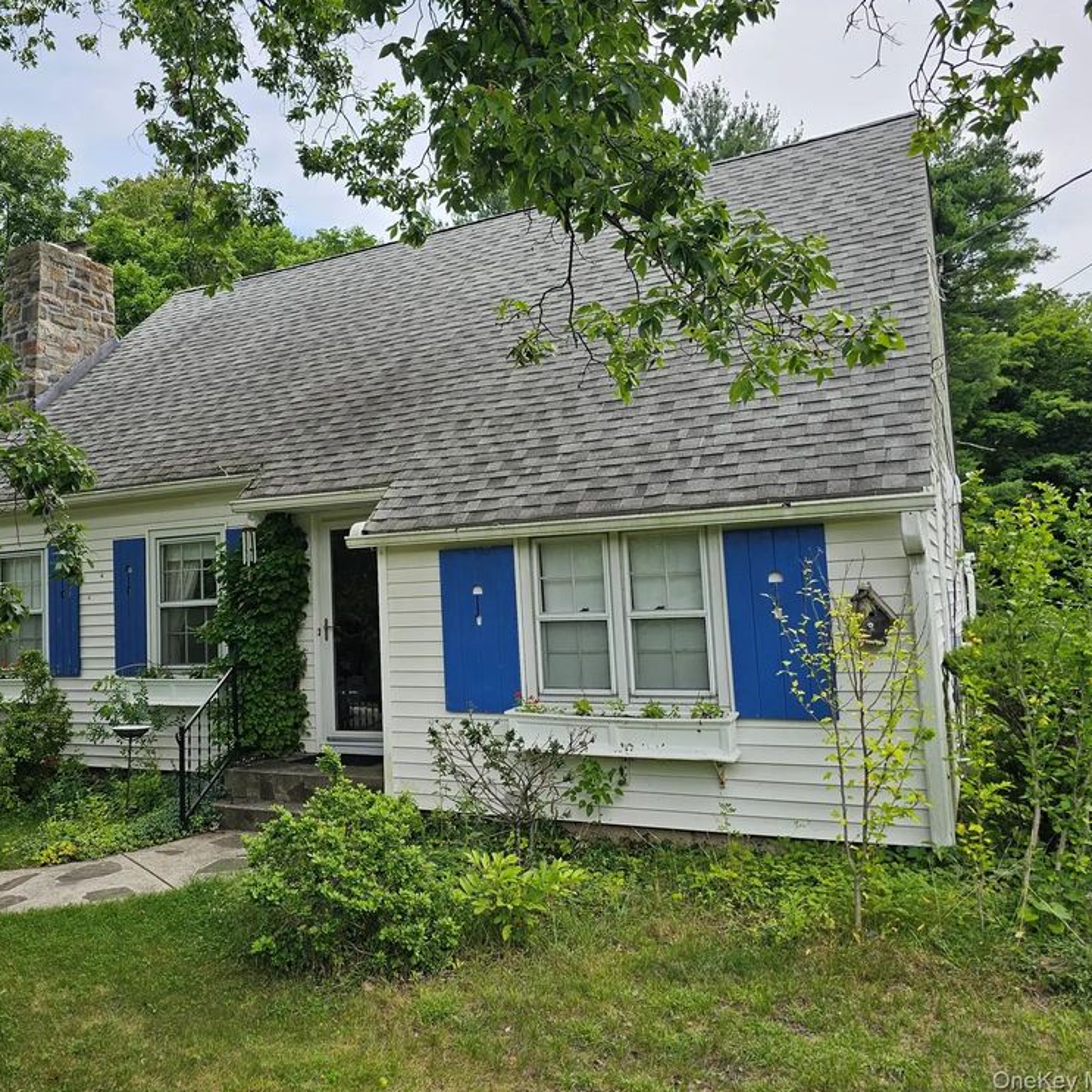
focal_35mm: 28
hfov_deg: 56.4
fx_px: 999
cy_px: 534
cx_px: 389
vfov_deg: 57.3
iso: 10
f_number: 1.7
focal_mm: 6.3
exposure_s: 1/476
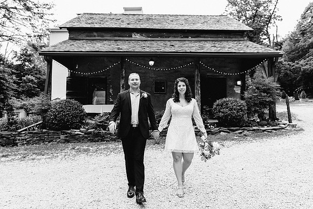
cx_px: 157
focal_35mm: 25
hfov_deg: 70.7
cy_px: 100
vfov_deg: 50.6
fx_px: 221
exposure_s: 1/320
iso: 800
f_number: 4
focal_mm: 24
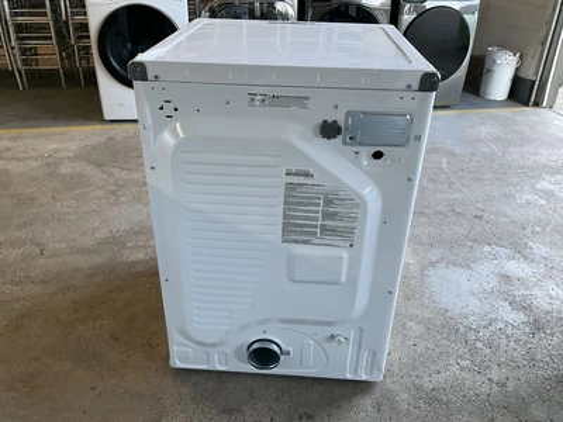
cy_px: 211
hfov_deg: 61.7
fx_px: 472
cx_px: 282
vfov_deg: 48.2
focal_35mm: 29
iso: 80
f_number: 1.8
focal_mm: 3
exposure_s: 1/60
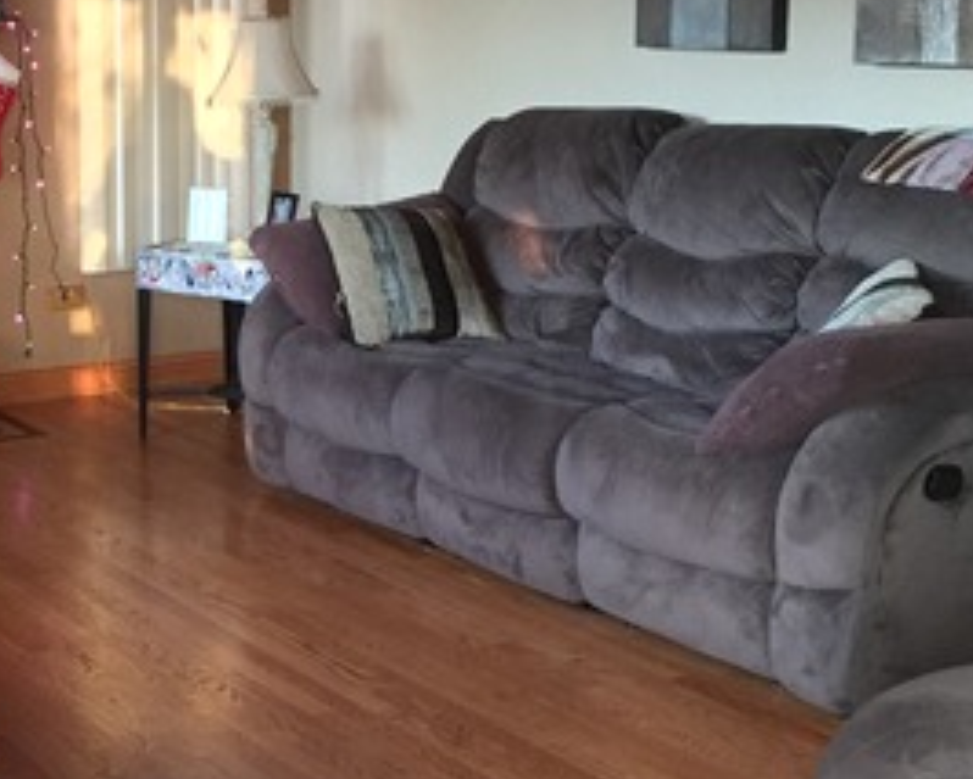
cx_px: 183
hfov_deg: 27.3
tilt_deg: -10.5
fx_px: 1959
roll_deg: +0.0
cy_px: 351
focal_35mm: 68
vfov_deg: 22.5
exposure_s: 1/15
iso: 250
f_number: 2.2
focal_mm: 4.15
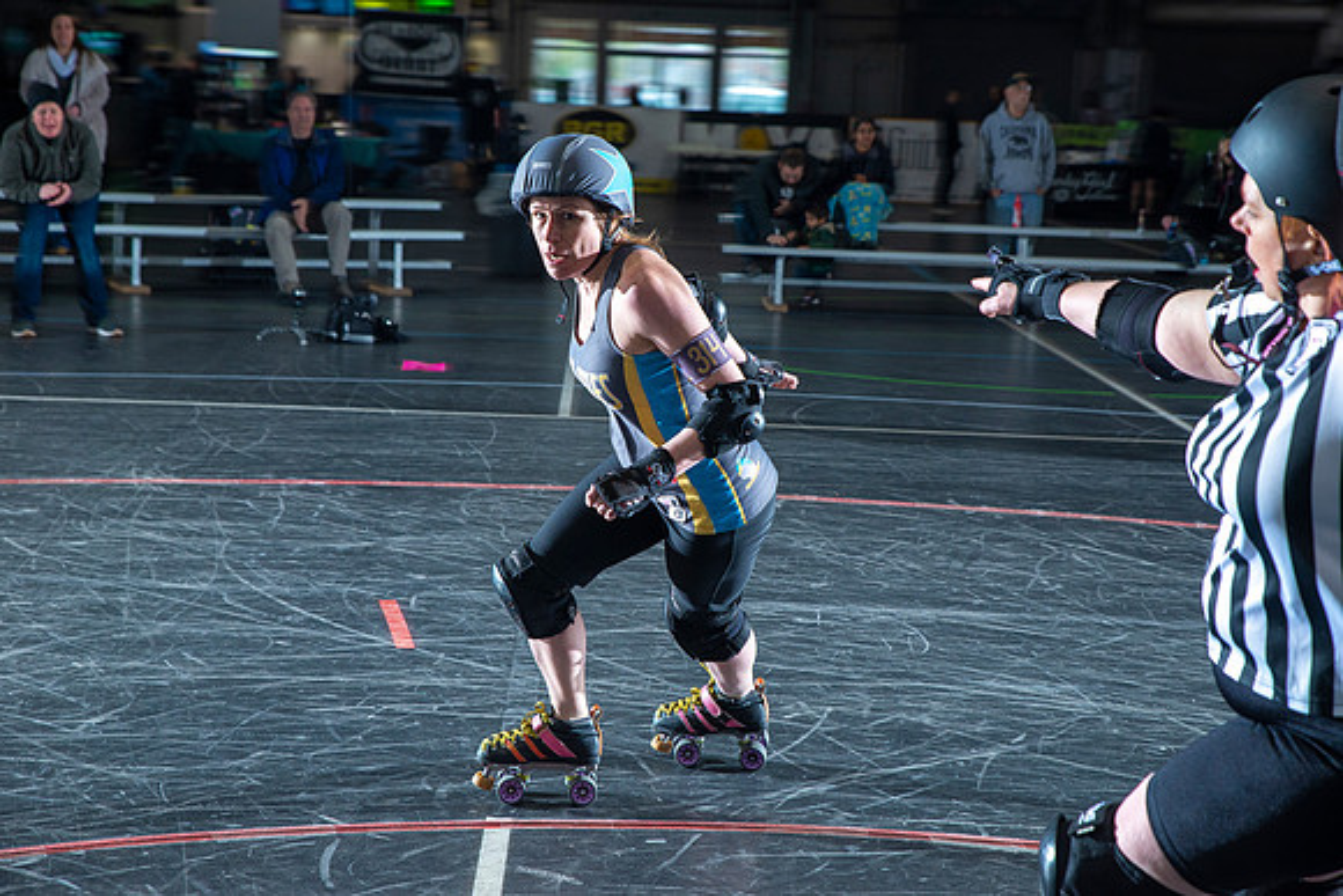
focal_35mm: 66
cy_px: 448
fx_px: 2463
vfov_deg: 20.6
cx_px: 672
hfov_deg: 30.5
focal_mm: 66
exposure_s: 1/160
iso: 800
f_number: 7.1
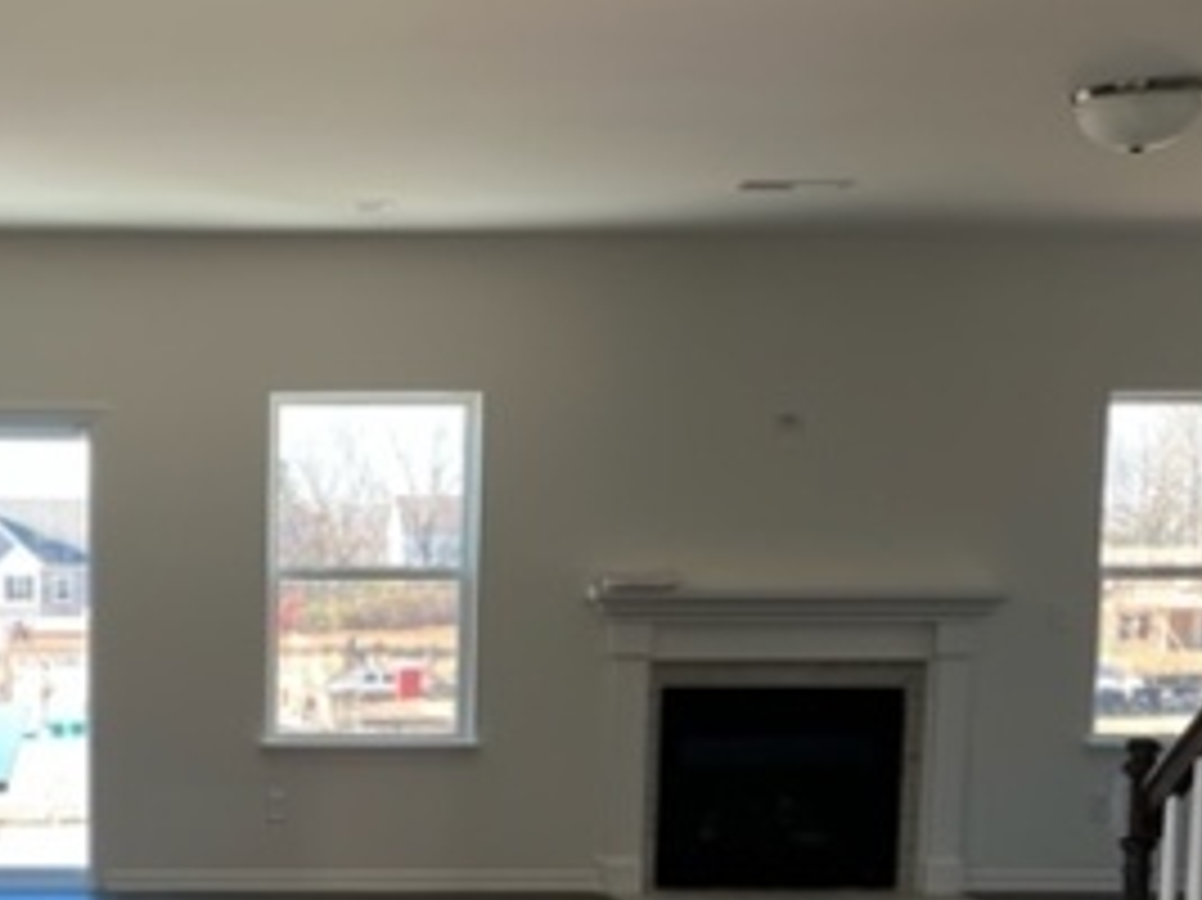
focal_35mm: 65
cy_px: 828
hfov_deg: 28.6
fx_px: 2256
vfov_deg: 22.0
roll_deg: -0.7
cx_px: 106
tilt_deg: -7.6
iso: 64
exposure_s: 1/120
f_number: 1.6
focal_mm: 5.1
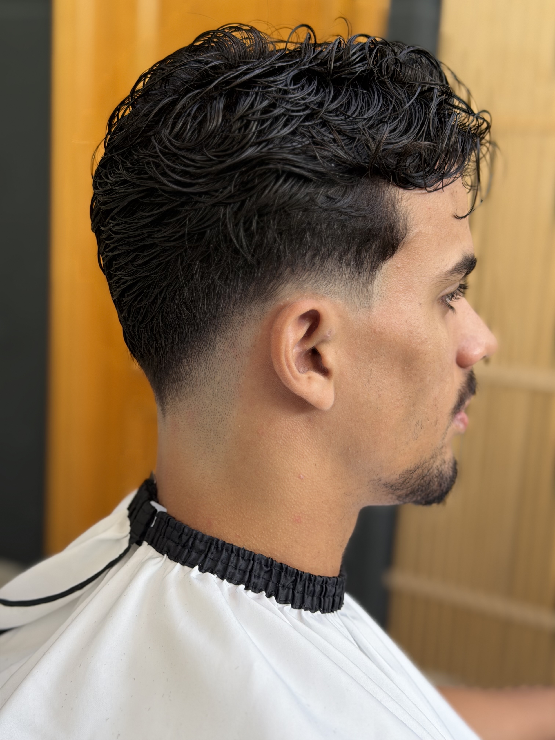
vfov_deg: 39.7
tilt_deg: -12.1
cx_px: 278
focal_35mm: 48
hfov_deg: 30.3
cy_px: 370
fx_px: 1026
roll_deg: -4.3
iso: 100
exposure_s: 1/121
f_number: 1.78
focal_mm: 6.76
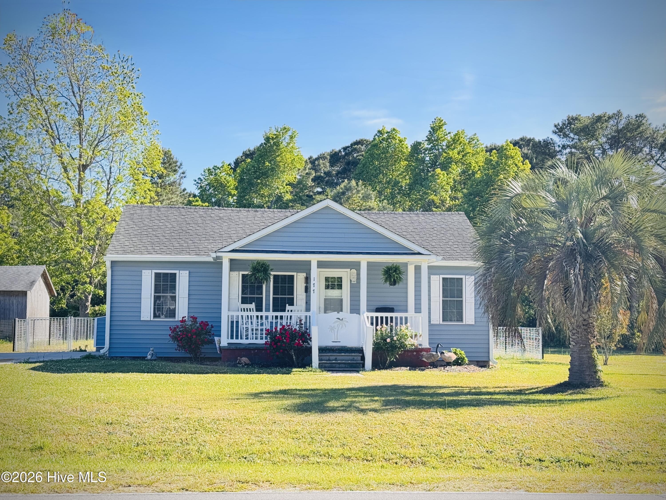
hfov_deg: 39.7
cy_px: 250
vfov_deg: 30.3
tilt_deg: +3.9
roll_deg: -1.3
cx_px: 333
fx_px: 924
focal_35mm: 48
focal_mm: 6.76
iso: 64
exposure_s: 1/1193
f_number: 1.78
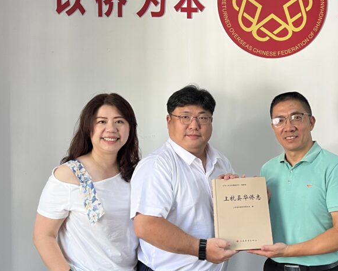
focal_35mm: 45
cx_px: 228
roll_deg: +0.2
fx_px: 450
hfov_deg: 40.6
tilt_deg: -0.7
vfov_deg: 33.4
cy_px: 142
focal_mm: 5.7
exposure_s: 1/50
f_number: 1.5
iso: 100
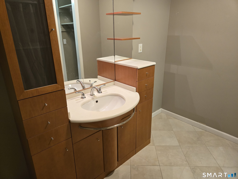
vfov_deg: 58.9
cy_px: 90
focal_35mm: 23
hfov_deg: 73.9
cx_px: 119
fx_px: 158
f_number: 1.8
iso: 500
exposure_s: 1/120
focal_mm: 5.4
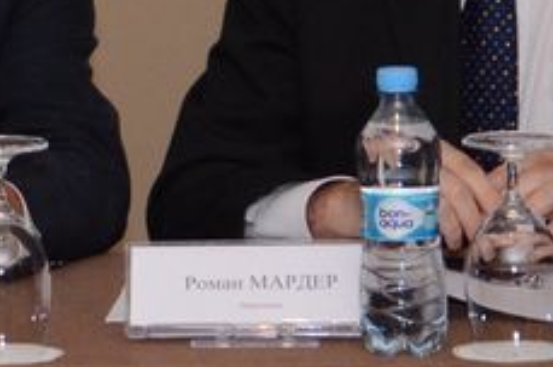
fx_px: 5906
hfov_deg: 5.3
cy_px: -557
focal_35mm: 385
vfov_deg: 3.5
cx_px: -577
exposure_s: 1/200
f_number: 4.8
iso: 1000
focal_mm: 42
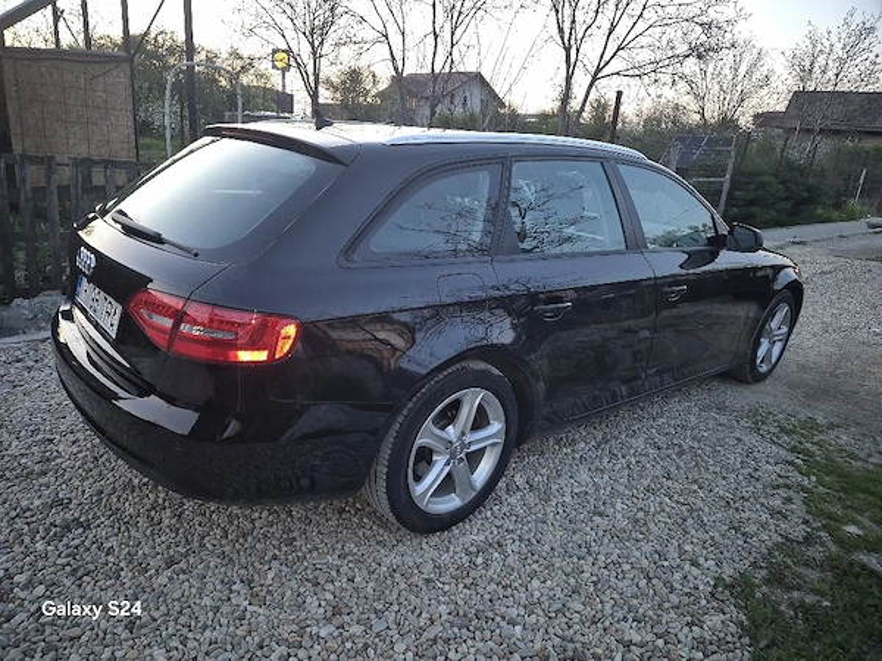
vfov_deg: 58.9
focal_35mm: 23
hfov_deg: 73.9
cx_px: 441
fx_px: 586
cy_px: 330
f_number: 1.8
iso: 125
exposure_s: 1/10
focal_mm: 5.4
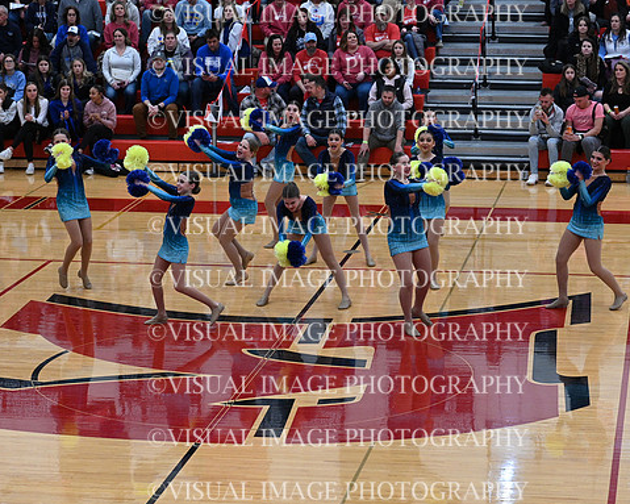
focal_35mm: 116
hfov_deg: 16.6
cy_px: 252
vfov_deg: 13.3
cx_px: 338
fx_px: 2162
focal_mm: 102
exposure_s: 1/400
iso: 4000
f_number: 4
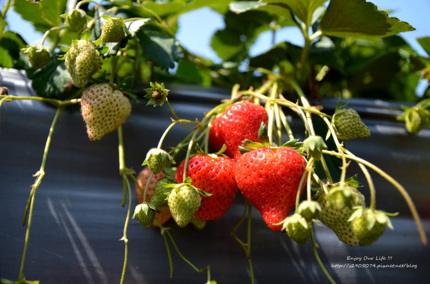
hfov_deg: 49.6
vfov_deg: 34.1
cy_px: 142
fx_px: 465
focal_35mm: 39
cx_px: 215
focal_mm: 26
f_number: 2.8
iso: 400
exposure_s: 1/2500
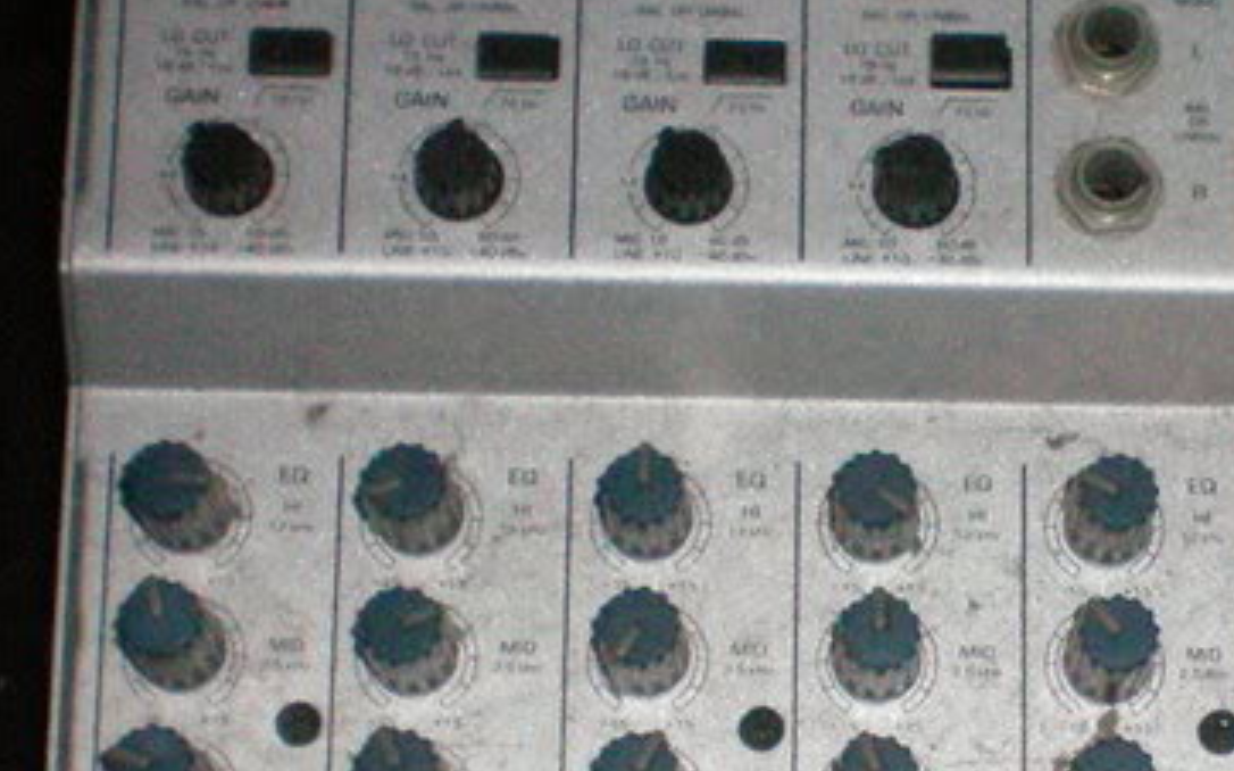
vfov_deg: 11.5
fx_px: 3833
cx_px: 1108
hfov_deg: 18.0
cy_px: 559
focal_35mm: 114
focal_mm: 6.3
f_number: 4.6
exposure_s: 1/60
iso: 400
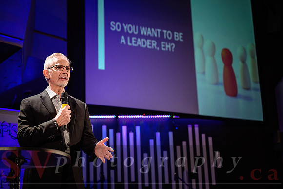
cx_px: 142
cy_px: 94
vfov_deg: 19.1
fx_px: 560
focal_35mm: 71
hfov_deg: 28.4
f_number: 3.2
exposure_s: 1/640
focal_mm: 70
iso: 1600
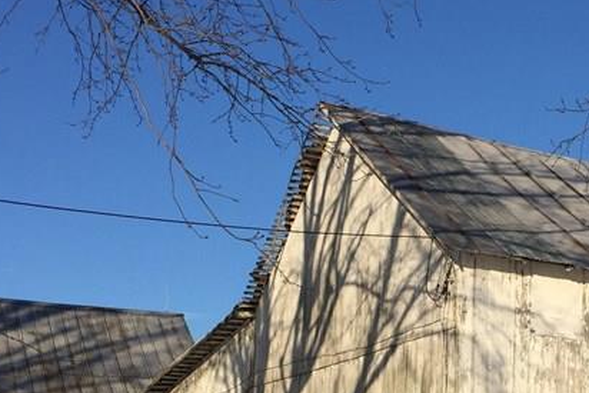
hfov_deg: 26.5
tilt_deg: +10.4
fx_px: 1227
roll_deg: -0.6
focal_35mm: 75
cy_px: 353
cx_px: 459
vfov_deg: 17.9
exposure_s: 1/3049
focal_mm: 4.15
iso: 32
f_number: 2.2
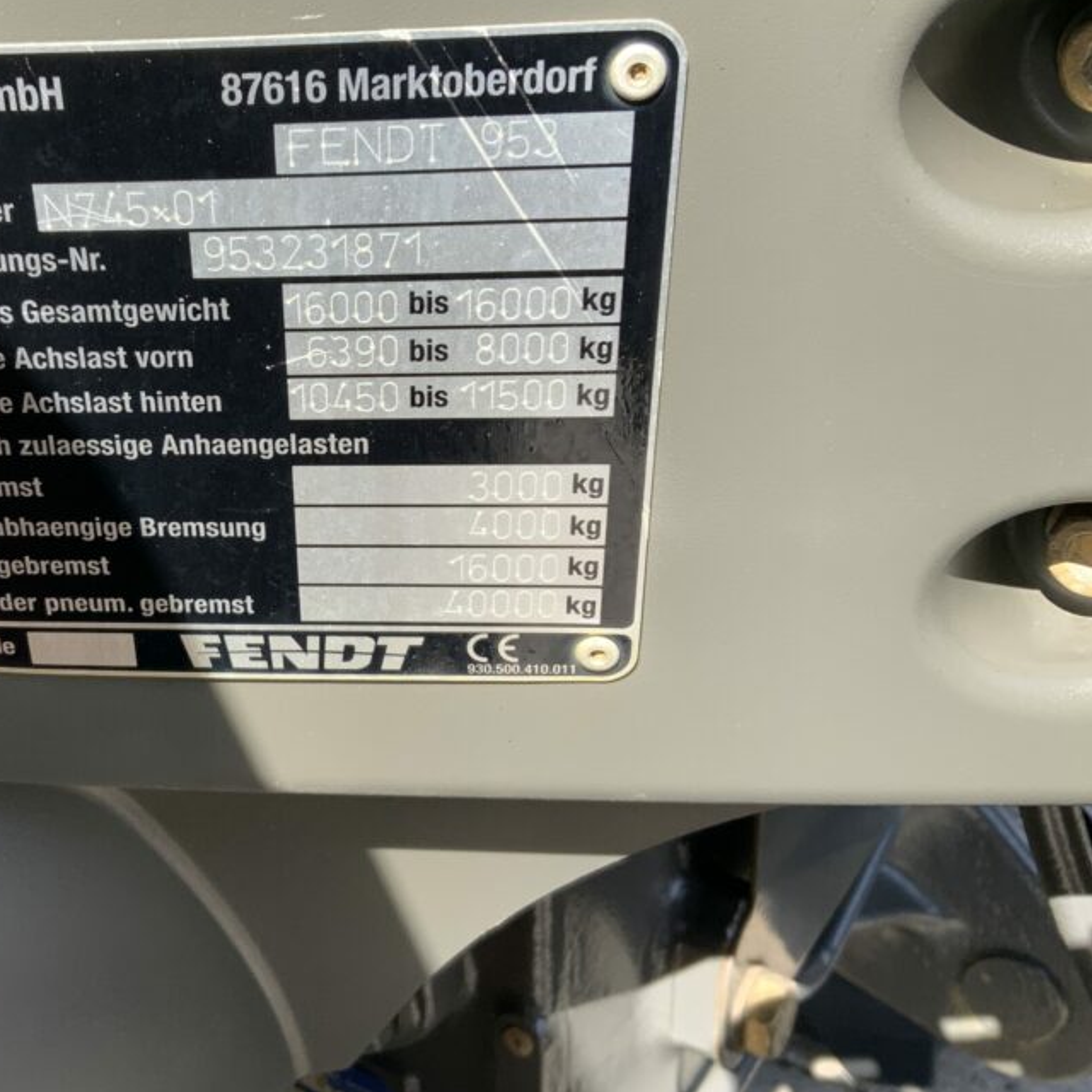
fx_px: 1463
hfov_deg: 39.8
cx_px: 276
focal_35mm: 41
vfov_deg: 40.8
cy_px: 440
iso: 16
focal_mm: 3
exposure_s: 1/292
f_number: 1.8
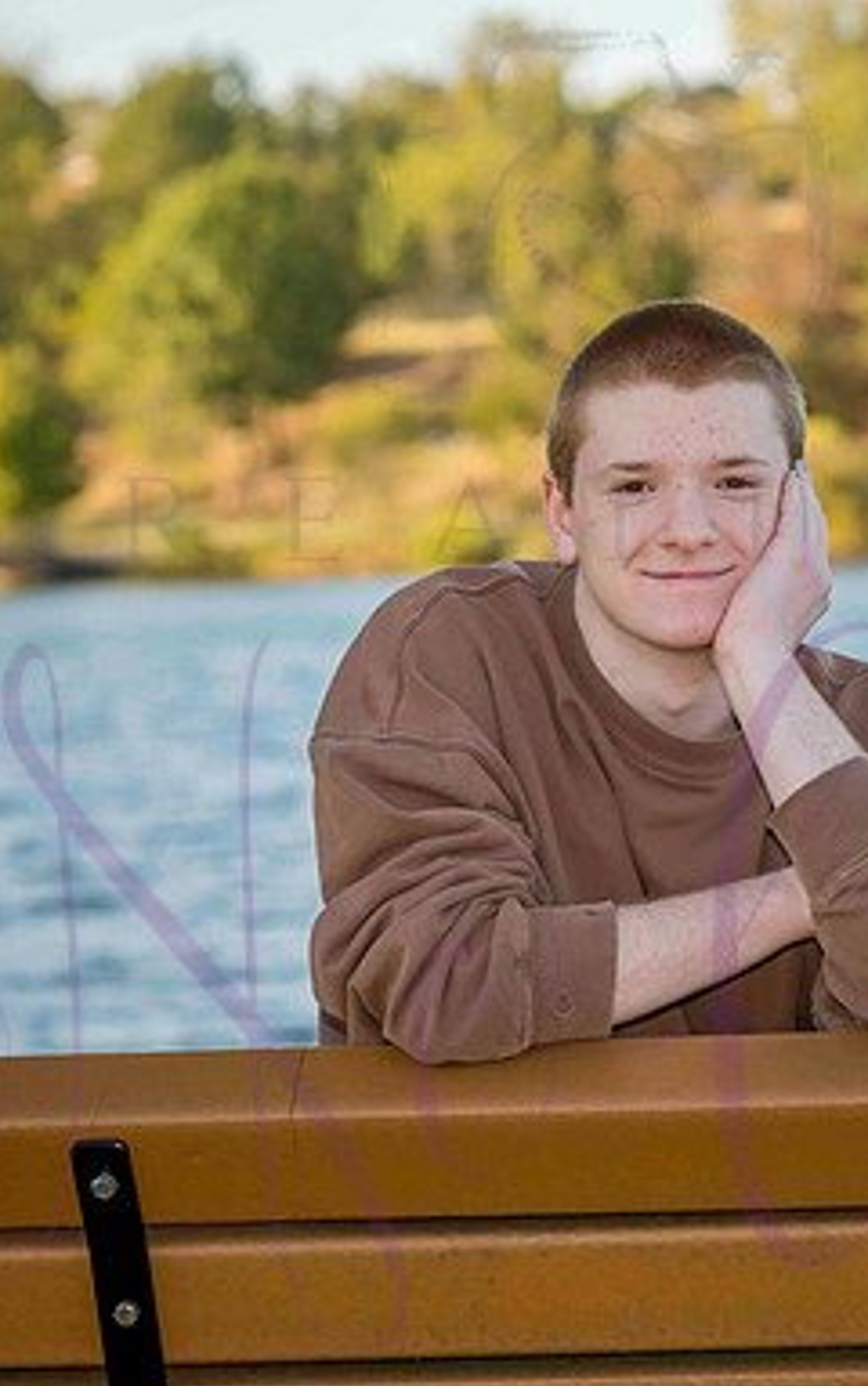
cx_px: 611
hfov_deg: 8.1
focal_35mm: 162
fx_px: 6120
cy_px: 697
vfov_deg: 12.9
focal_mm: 105
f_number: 5.6
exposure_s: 1/640
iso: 400
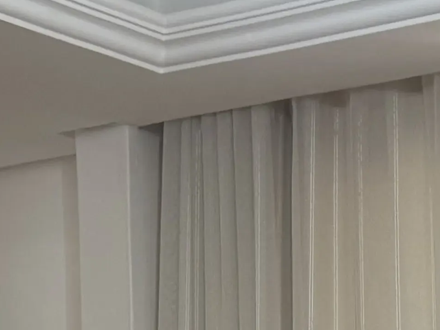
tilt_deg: -4.7
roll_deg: +0.1
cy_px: 697
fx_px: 1817
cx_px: 366
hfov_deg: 13.7
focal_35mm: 143
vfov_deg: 9.6
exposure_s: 1/60
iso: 250
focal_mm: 6.76
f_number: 1.78
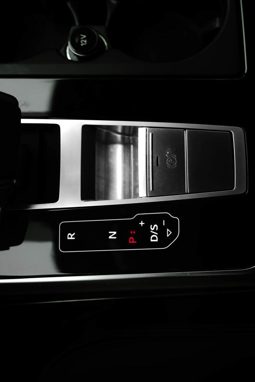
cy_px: 191
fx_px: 478
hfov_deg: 29.9
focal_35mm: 45
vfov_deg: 43.6
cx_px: 128
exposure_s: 1/200
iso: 250
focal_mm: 45
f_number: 5.6
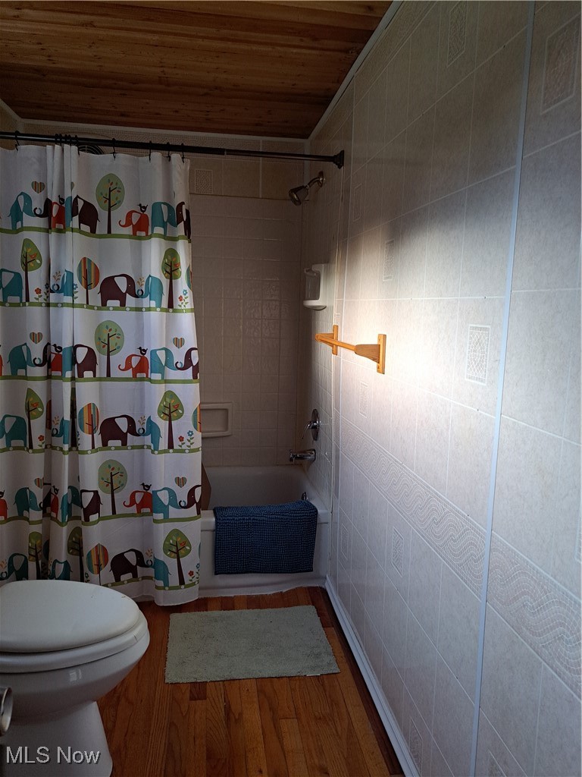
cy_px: 388
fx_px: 538
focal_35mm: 24
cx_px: 291
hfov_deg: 56.8
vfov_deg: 71.6
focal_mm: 5.23
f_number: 1.8
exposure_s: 1/60
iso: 200
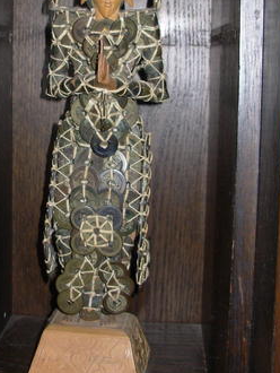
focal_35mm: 69
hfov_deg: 21.2
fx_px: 743
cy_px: 125
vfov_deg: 28.0
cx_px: 77
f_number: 2.9
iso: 50
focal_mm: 6.3
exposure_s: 1/32
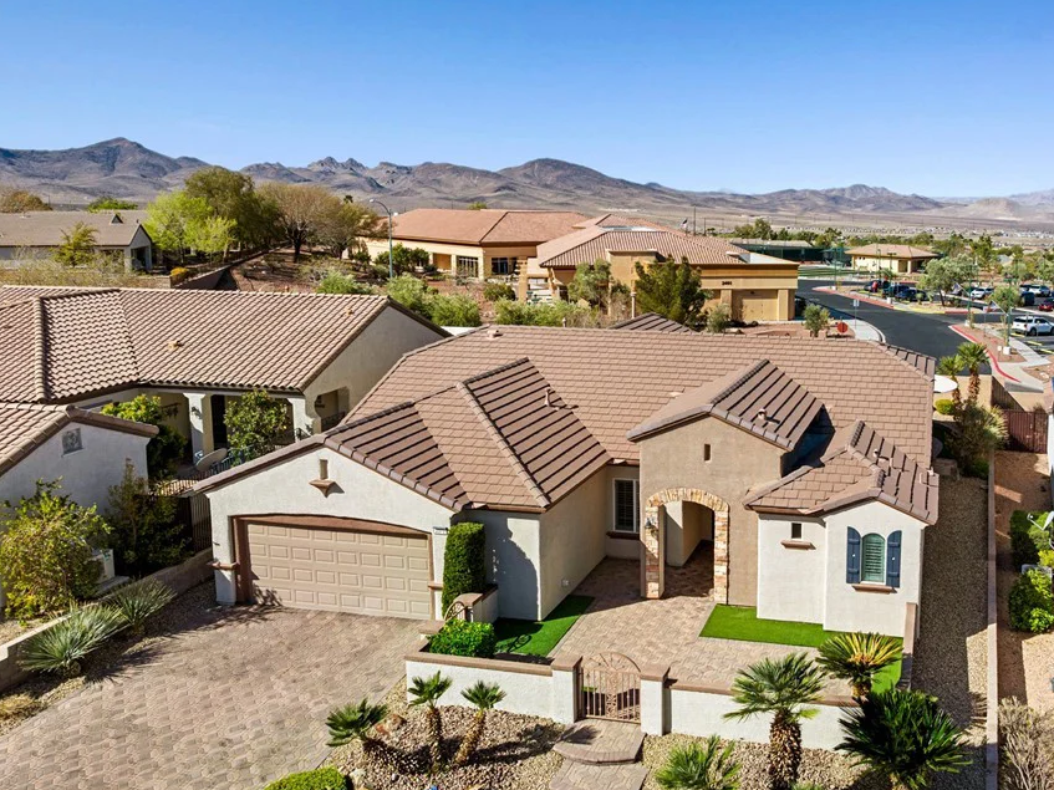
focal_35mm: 29
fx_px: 883
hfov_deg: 61.6
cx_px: 566
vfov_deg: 48.1
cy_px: 454
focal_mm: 12.29
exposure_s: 1/640
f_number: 2.8
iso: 100
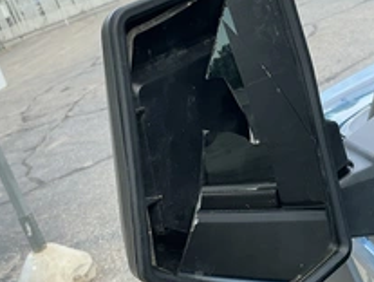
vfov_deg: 27.1
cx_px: 224
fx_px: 584
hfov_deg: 35.4
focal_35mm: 54
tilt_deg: -20.7
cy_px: 145
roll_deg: +19.3
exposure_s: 1/122
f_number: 1.8
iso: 20
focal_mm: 3
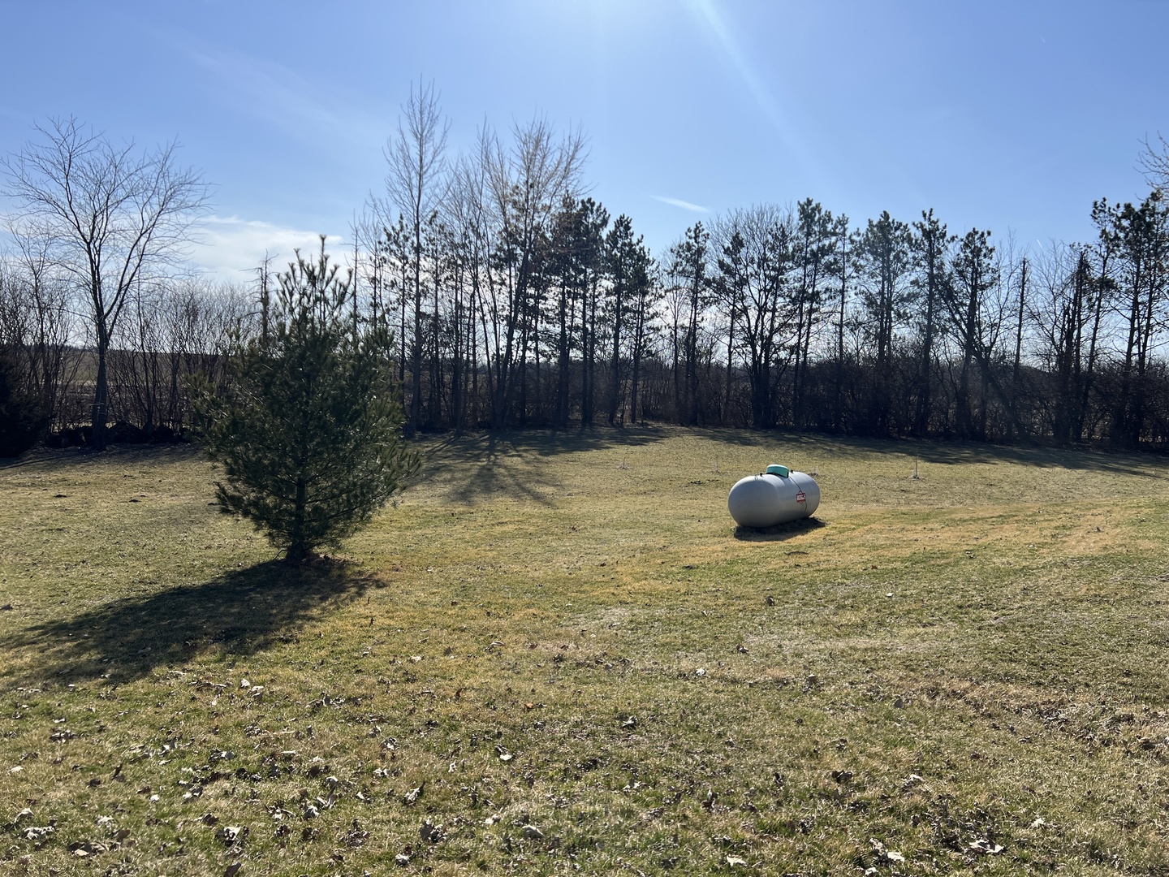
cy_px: 438
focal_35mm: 26
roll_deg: -2.0
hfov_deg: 67.3
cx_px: 584
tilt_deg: -2.3
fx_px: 878
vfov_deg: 53.1
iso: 50
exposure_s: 1/6579
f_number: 1.5
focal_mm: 5.7
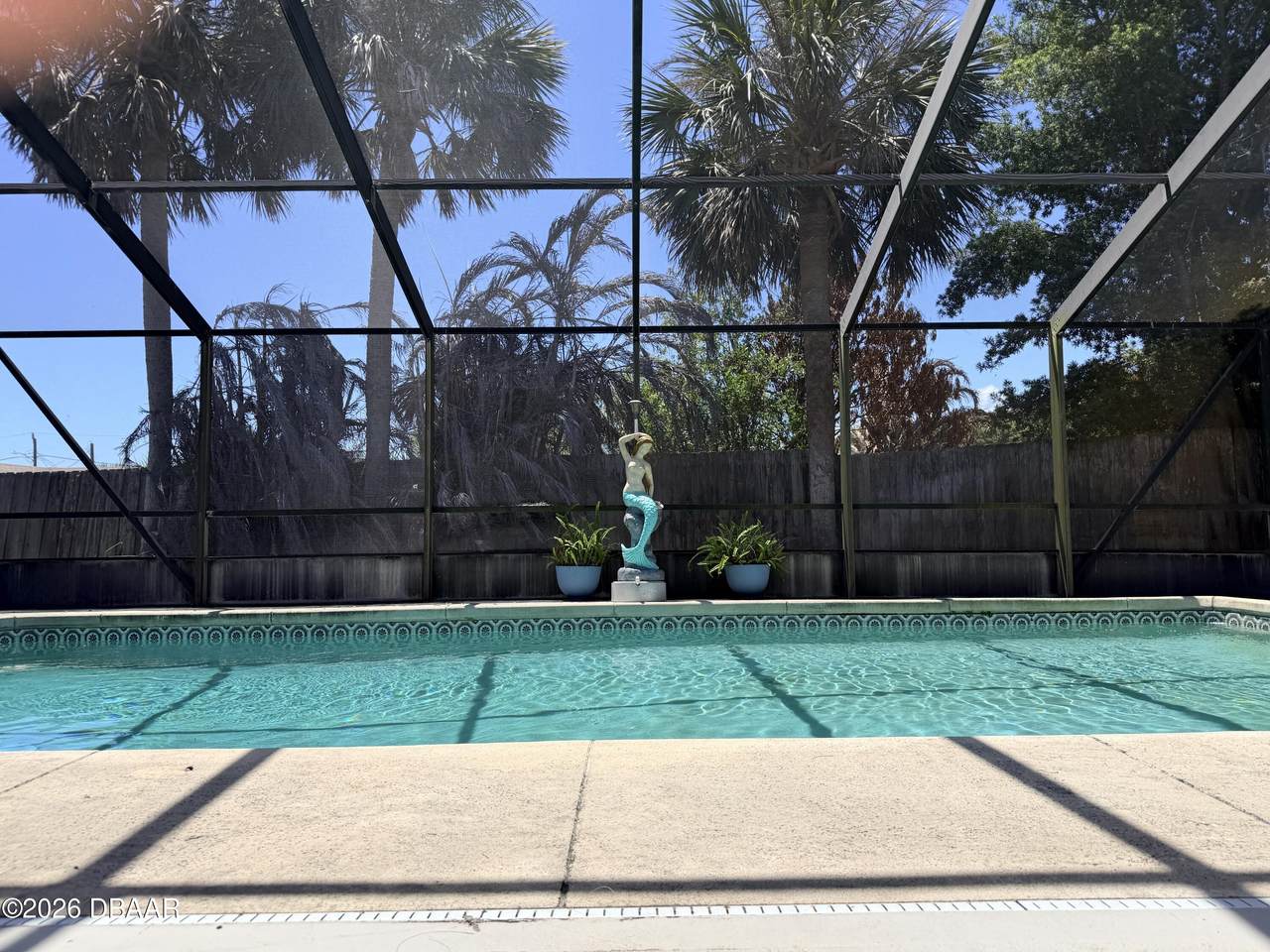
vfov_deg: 56.8
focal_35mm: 24
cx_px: 635
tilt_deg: +4.1
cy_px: 476
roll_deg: +0.0
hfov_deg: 71.6
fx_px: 881
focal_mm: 6.76
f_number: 1.78
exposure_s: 1/3279
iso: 80
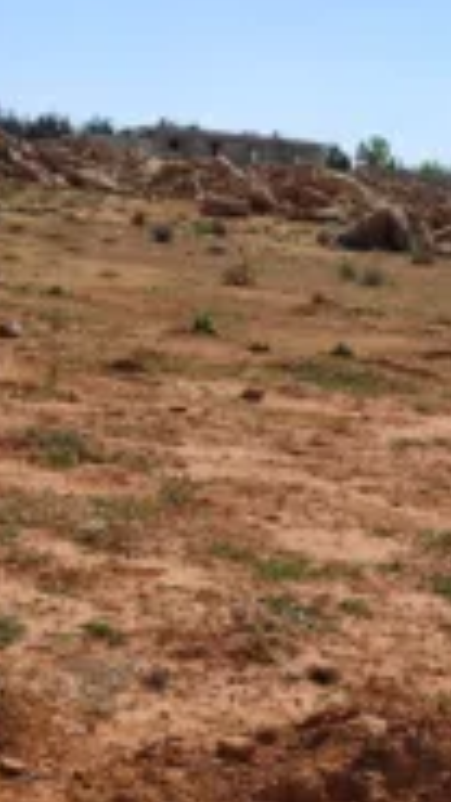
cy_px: 494
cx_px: 412
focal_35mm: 59
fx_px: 1255
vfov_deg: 35.3
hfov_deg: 20.0
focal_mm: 6.04
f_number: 1.9
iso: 50
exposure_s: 1/999
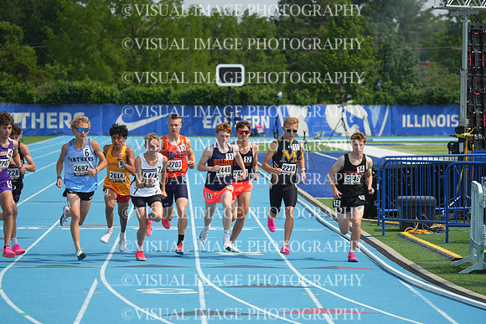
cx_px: 243
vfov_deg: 7.2
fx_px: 2565
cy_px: 162
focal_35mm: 190
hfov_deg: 10.8
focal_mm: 190
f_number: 5.6
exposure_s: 1/3200
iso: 500
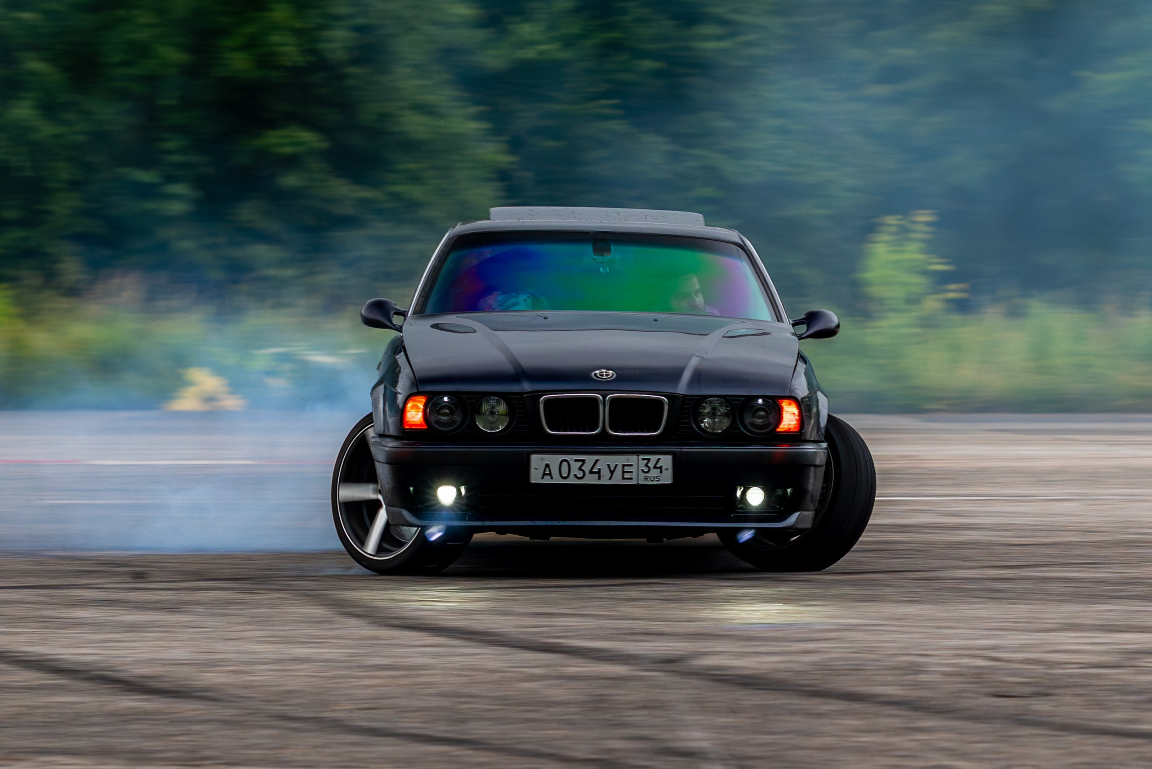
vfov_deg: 7.1
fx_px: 6215
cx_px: 918
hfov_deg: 10.6
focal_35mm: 194
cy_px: 422
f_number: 4
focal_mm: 85
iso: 640
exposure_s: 1/160
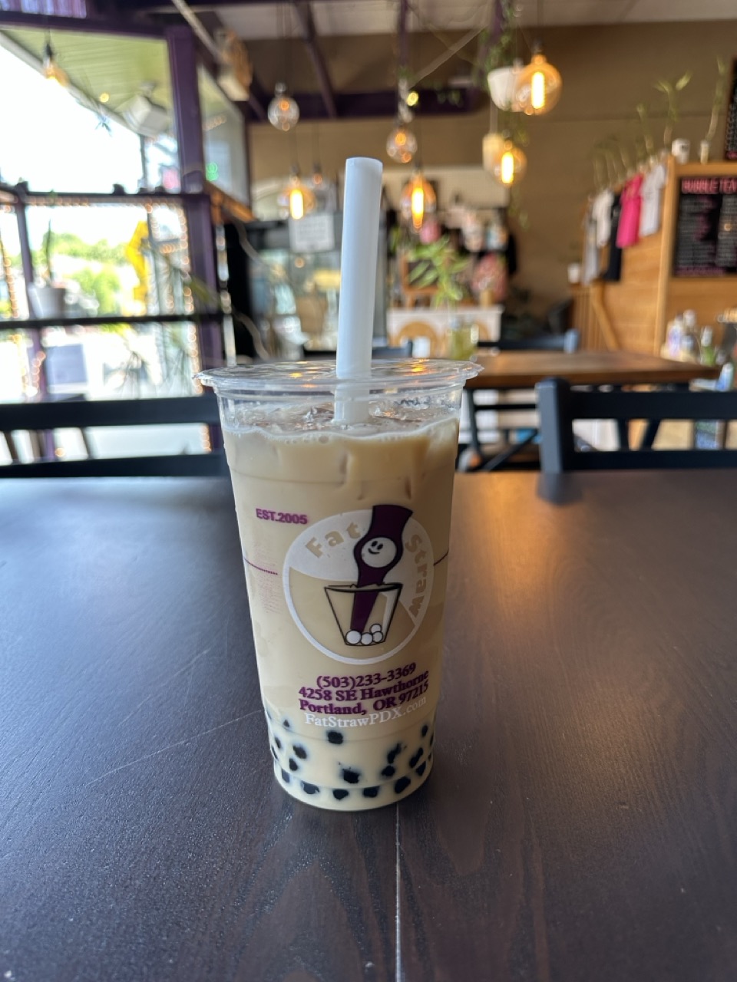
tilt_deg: -14.5
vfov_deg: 71.6
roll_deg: +0.1
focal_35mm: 24
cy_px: 491
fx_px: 681
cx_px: 368
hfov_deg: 56.8
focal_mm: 6.86
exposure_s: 1/120
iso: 200
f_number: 1.78
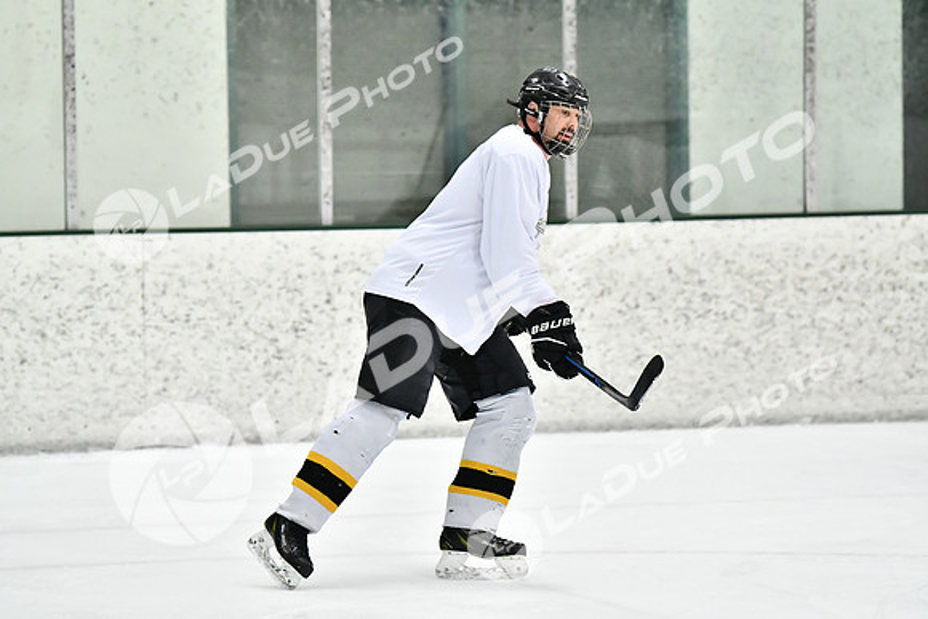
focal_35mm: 188
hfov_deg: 11.0
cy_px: 310
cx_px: 464
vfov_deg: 7.3
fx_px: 4834
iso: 6400
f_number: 2.8
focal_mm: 125
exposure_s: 1/1600
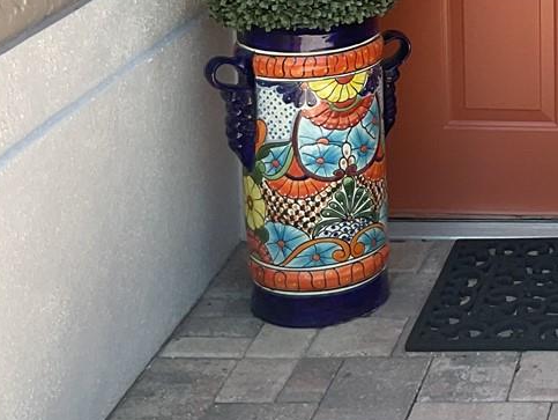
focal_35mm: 96
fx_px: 1549
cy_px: -37
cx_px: 819
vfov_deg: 15.1
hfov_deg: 18.3
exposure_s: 1/299
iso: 16
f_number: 1.8
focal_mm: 3
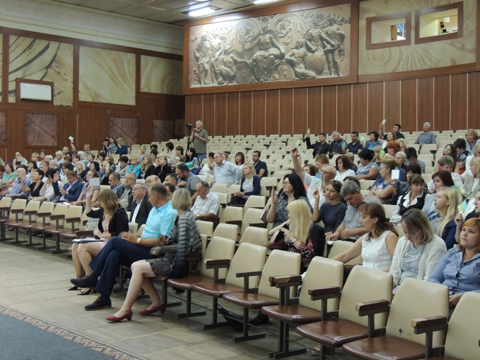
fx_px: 652
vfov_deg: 30.9
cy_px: 180
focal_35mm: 47
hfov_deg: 40.4
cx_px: 240
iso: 800
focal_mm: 8.3
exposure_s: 1/8
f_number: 3.5
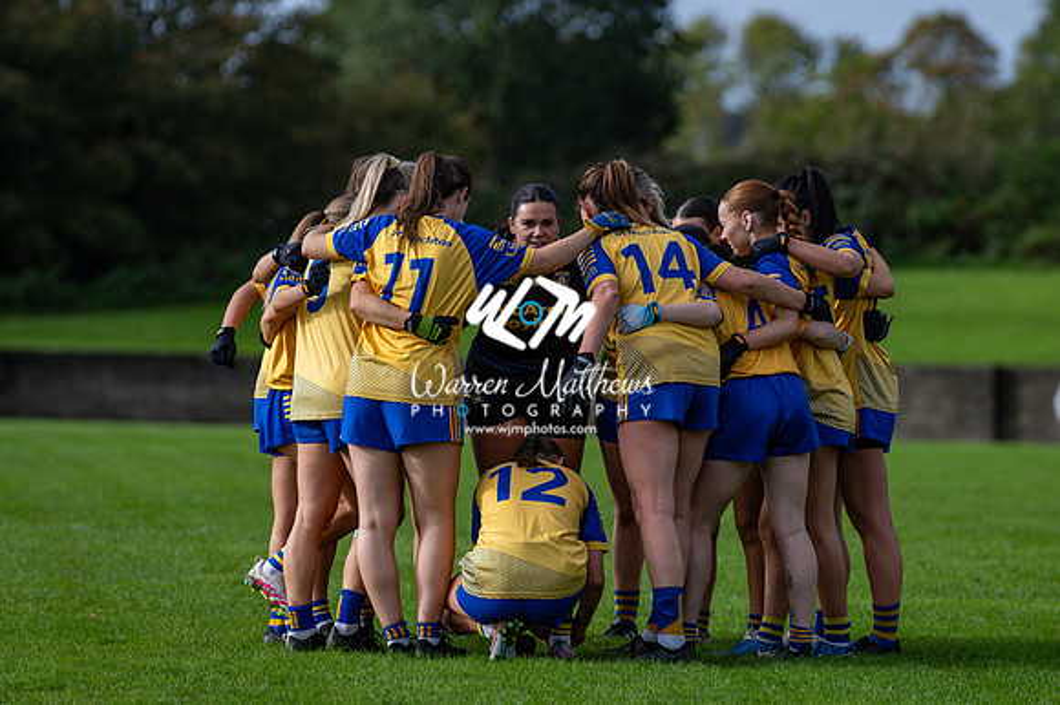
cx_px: 530
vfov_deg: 4.7
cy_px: 352
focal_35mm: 292
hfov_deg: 7.1
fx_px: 8593
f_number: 2.8
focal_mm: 195
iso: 180
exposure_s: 1/2500
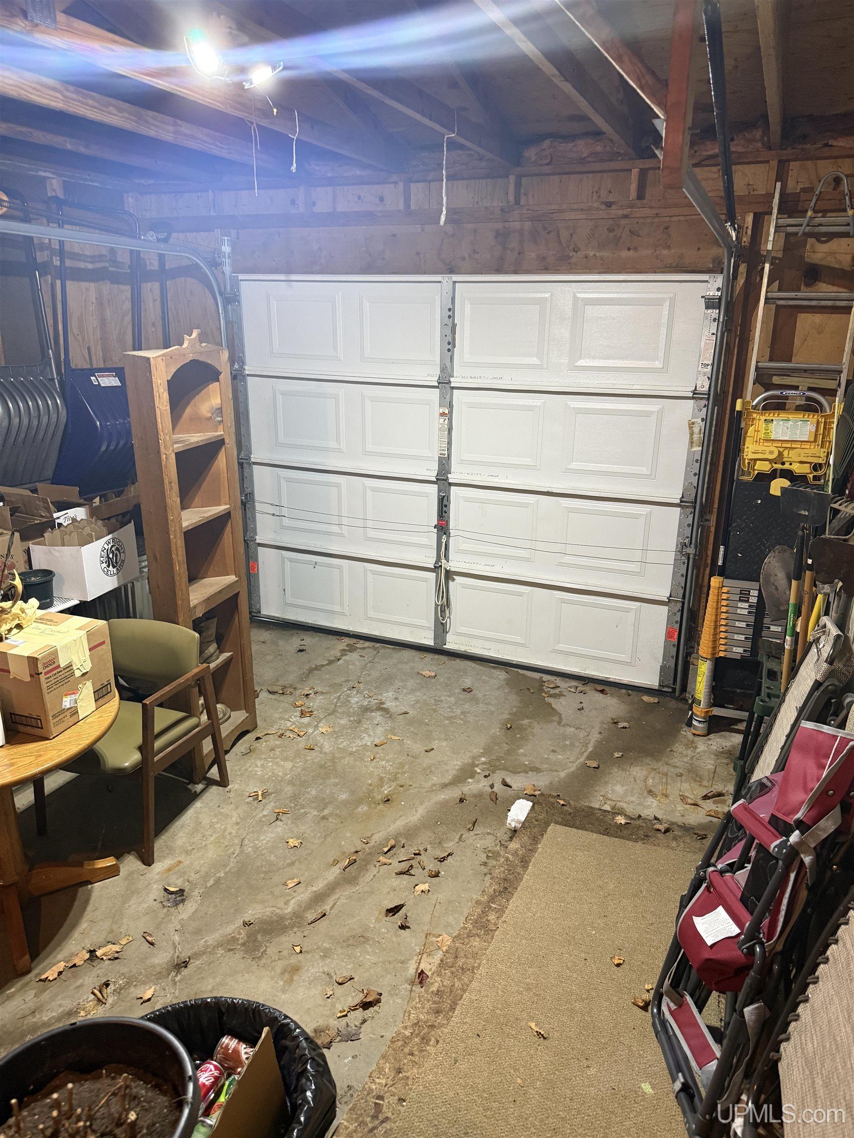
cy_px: 569
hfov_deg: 56.8
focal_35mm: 24
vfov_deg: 71.6
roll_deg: -1.0
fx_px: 789
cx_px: 427
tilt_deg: -15.7
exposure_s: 1/60
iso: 320
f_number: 1.78
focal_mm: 6.76
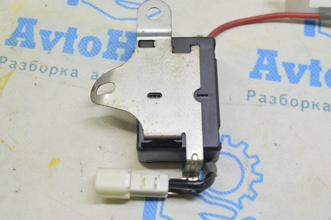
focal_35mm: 52
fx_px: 482
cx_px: 166
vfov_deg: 25.7
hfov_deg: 37.9
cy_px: 110
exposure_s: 1/20
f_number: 5.6
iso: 400
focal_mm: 35
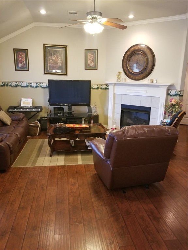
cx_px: 94
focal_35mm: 26
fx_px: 188
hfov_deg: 53.1
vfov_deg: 67.3
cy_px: 125
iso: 200
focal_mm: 4.25
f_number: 1.7
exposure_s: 1/13
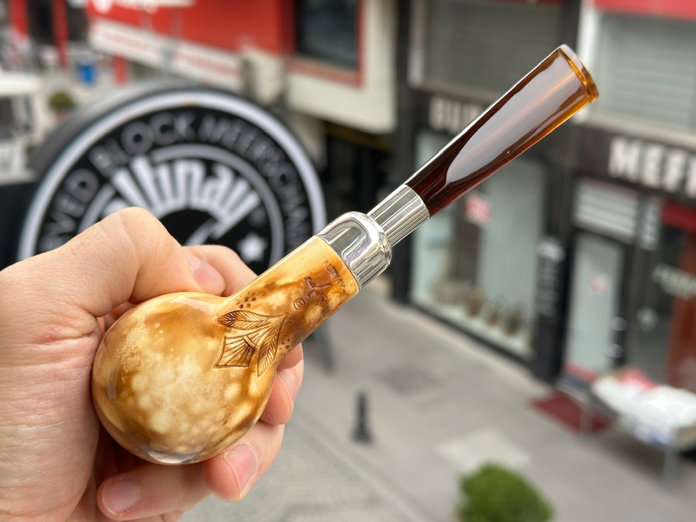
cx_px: 348
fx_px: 965
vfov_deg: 30.3
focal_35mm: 48
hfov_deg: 39.7
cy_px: 261
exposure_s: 1/402
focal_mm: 6.86
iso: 64
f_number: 1.78
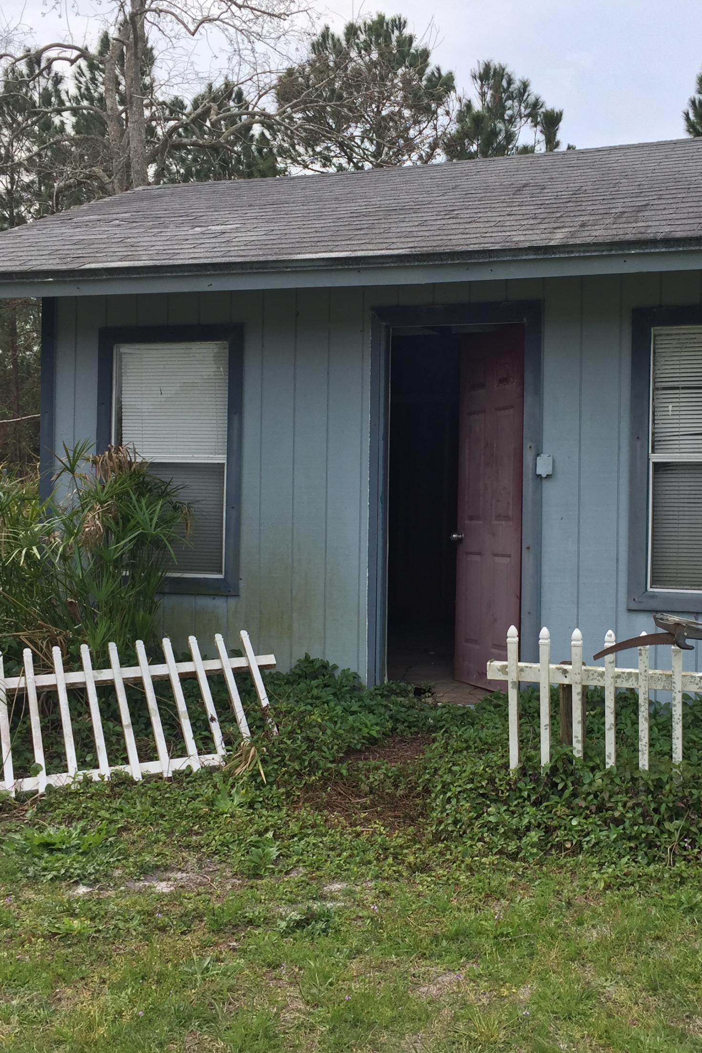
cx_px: 464
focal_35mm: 41
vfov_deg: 47.4
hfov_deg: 32.4
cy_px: 528
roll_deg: -0.5
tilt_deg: -1.4
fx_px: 1199
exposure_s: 1/1199
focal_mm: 4.15
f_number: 2.2
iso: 32
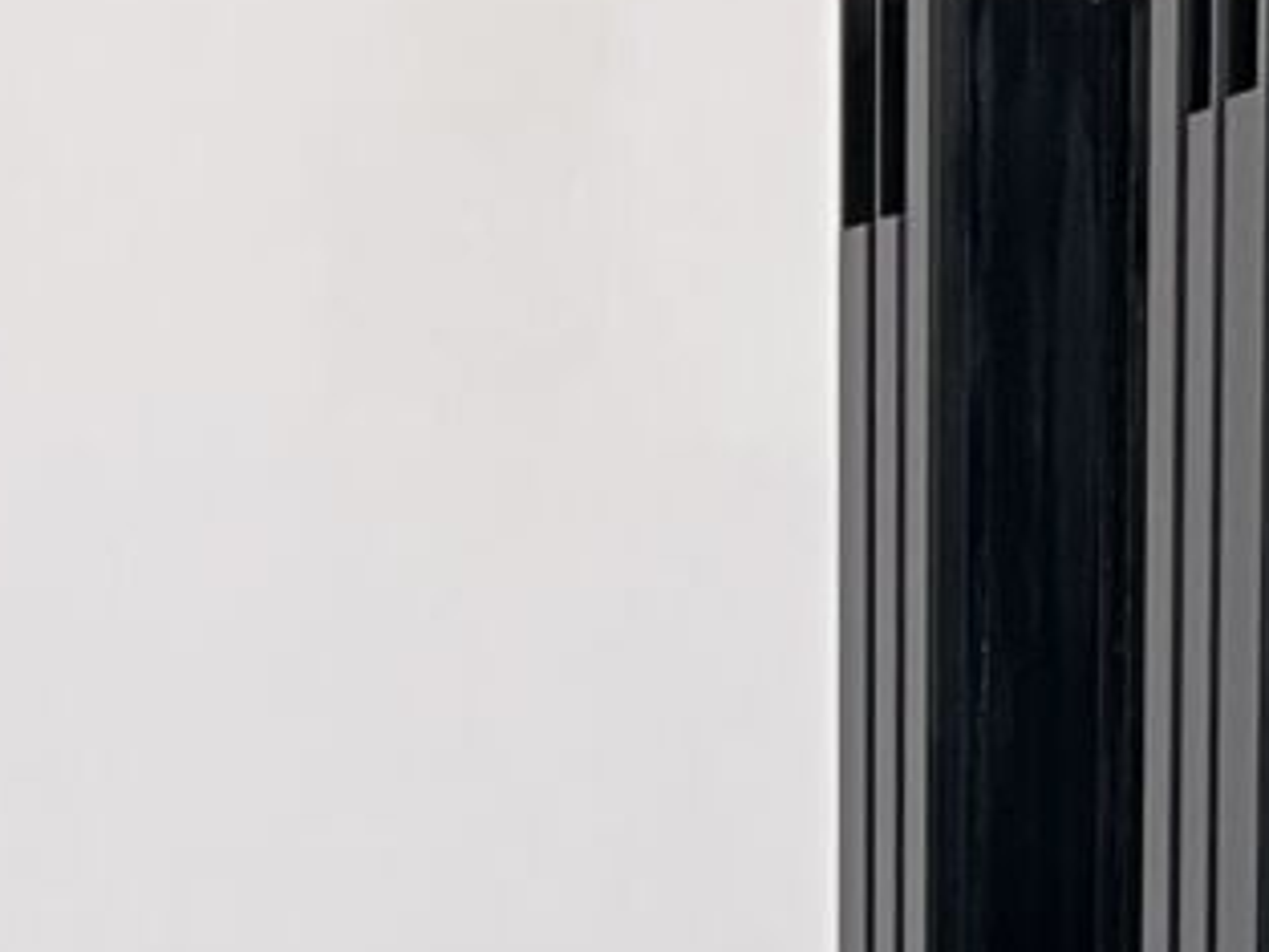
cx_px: 1565
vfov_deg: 8.3
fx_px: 6234
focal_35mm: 170
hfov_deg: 11.4
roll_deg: -1.7
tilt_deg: -7.6
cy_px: 1884
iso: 125
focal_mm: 4.2
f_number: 1.6
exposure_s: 1/50
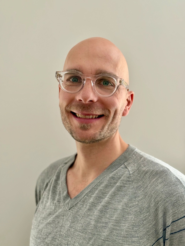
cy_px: 123
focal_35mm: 48
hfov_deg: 30.3
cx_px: 92
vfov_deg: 39.7
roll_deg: -2.1
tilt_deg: -2.0
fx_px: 342
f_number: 1.78
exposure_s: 1/74
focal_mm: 6.76
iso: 200
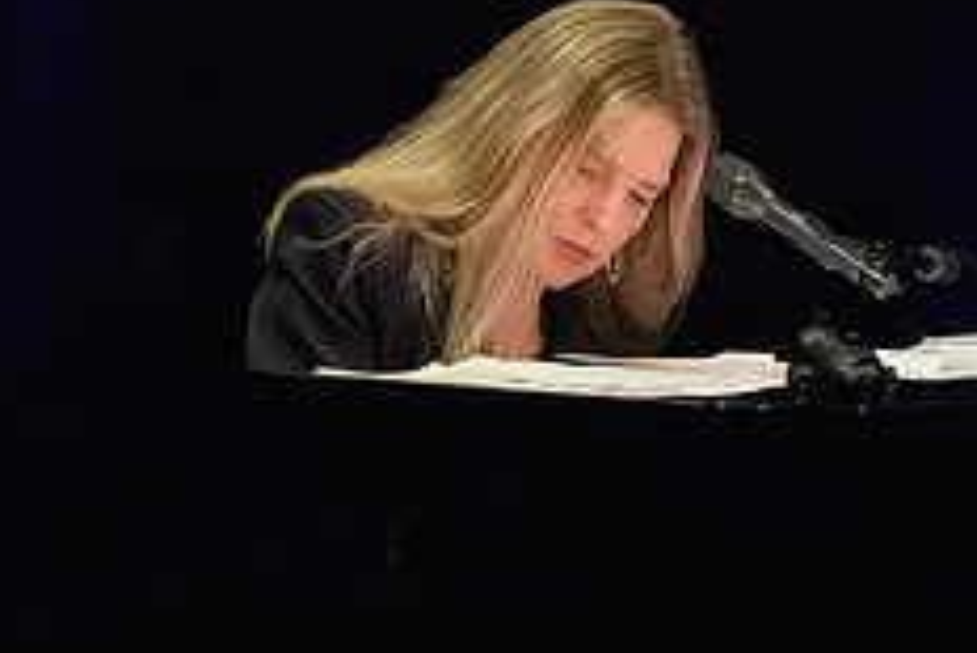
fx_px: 27535
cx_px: 651
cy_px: 530
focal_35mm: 1014
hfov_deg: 2.0
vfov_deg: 1.4
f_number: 8
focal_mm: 358
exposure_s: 1/320
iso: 20000
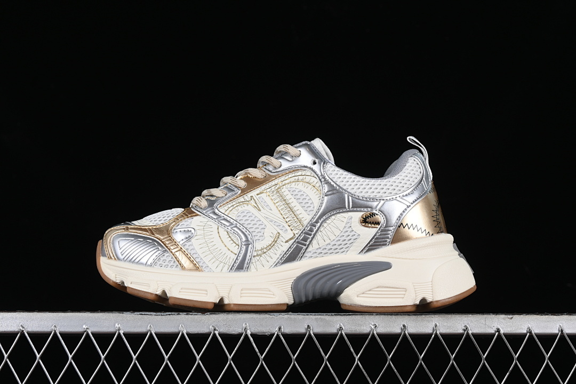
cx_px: 288
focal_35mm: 75
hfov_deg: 27.0
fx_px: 1200
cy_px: 192
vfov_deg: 18.2
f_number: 8
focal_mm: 50
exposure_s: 1/80
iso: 160
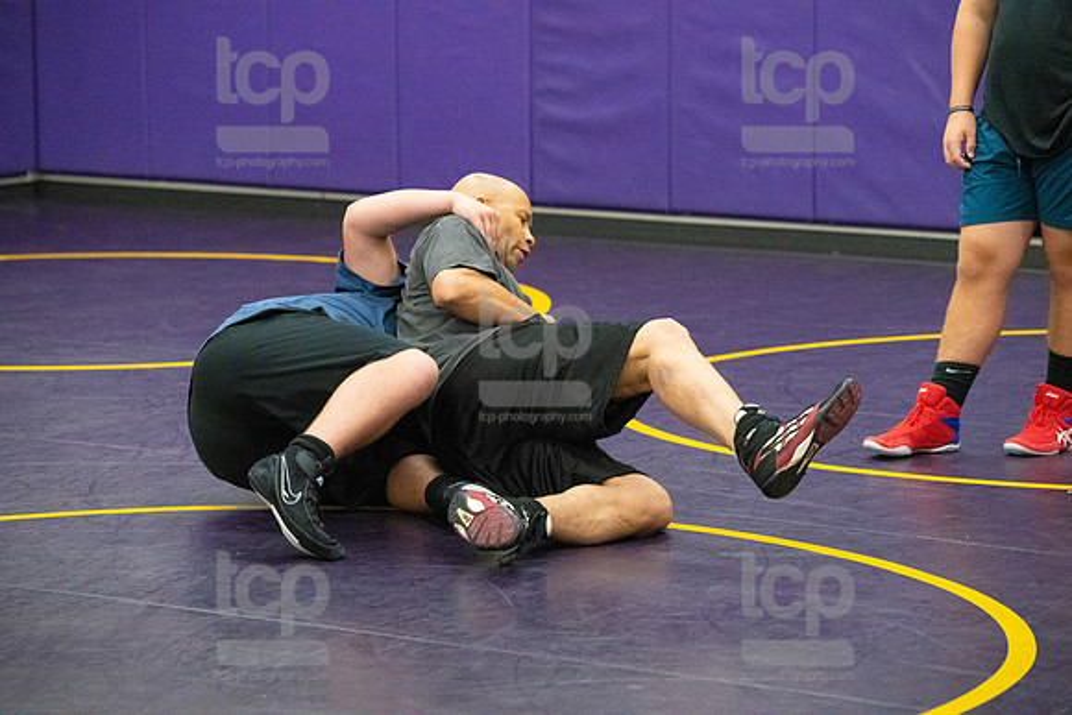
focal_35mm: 150
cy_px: 358
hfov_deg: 13.7
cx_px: 536
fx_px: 4468
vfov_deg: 9.2
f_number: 4.5
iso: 6400
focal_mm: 150
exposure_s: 1/640
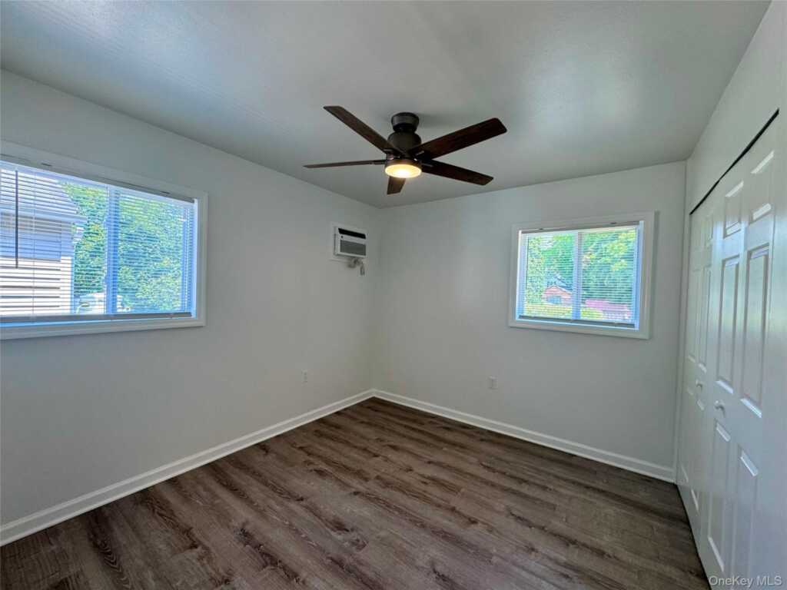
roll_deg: -1.2
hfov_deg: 102.1
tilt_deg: -0.8
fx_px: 318
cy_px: 295
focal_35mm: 14
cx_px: 394
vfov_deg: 85.7
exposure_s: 1/120
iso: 160
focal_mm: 2.22
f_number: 2.2
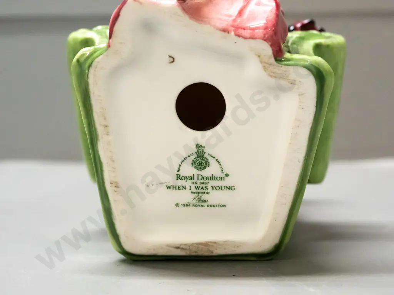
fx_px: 569
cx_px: 197
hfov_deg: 38.2
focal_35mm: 50
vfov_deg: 29.1
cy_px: 148
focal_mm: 25
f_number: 5.6
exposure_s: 1/125
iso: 3200
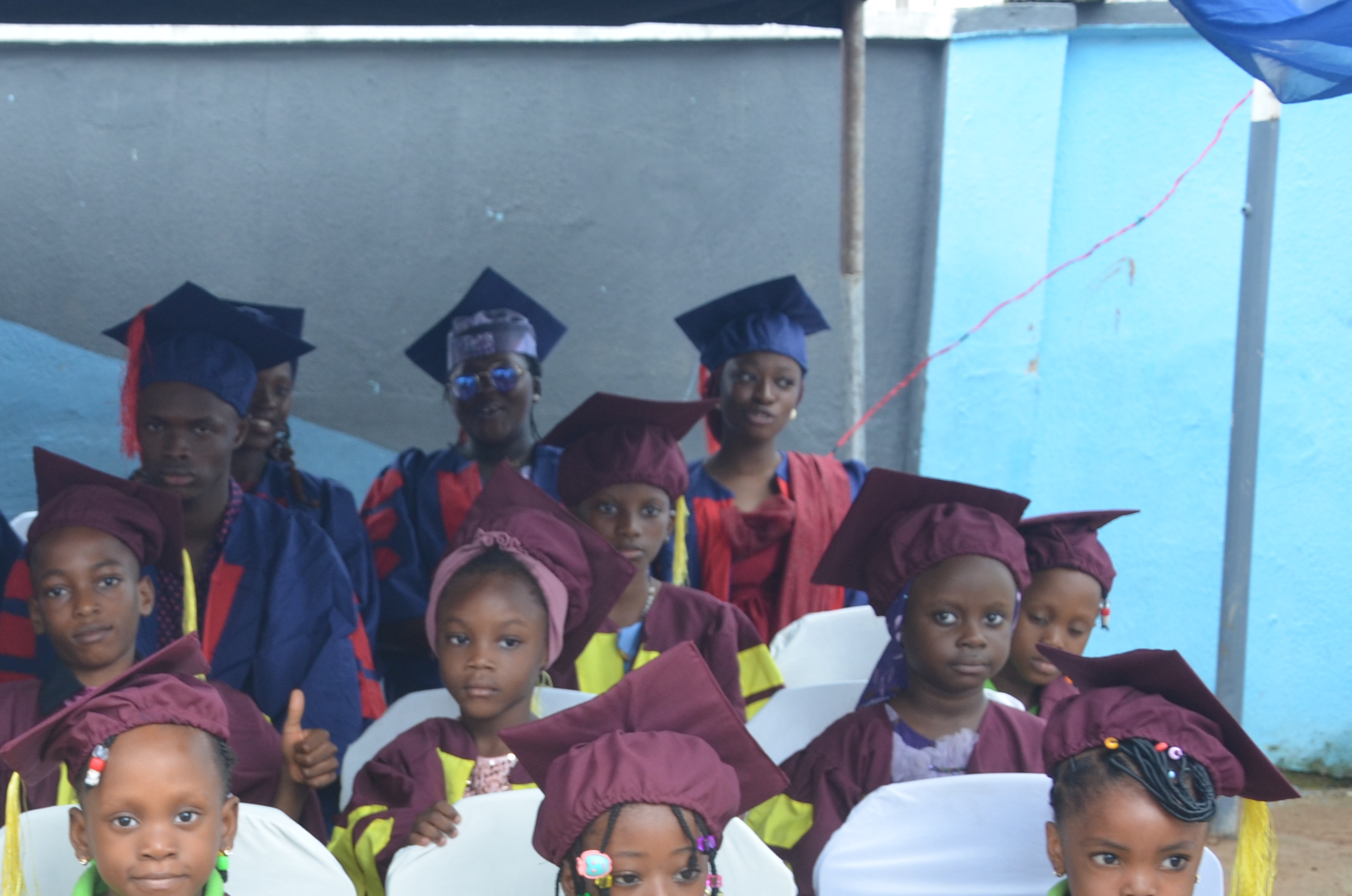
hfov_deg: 28.7
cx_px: 75
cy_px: 898
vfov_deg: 19.6
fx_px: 2511
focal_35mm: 67
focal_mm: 22
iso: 250
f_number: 5
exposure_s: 1/100
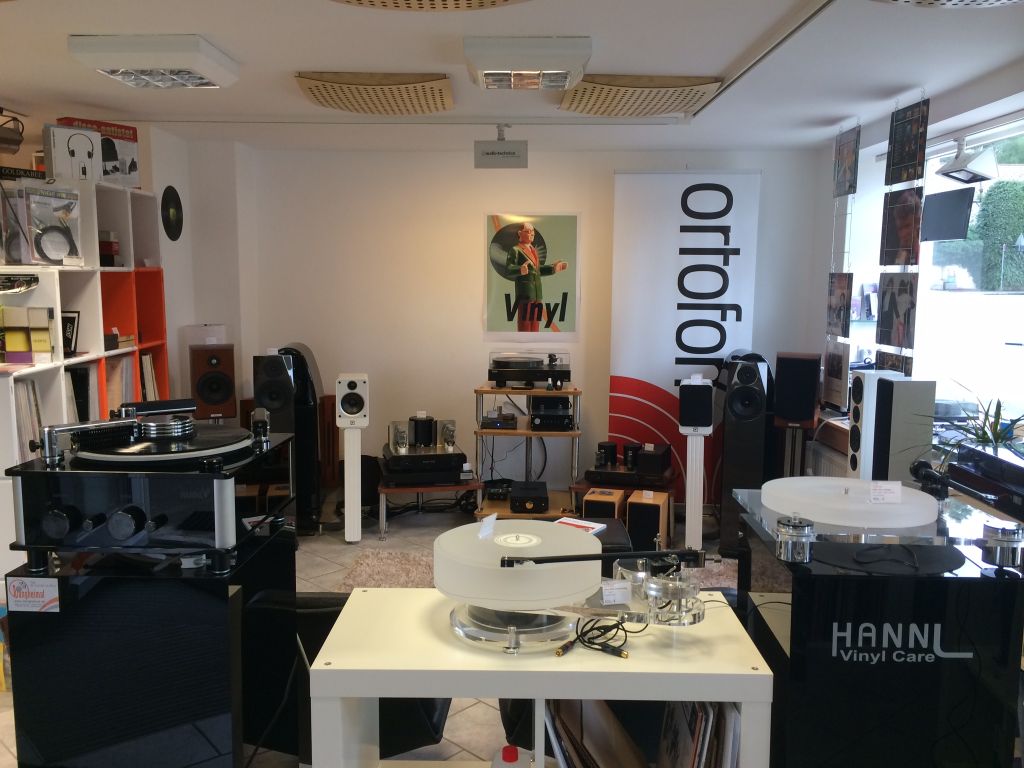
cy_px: 384
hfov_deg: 60.0
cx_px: 512
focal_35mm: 30
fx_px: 887
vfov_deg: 46.8
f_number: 2.2
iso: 40
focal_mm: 4.12
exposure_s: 1/33
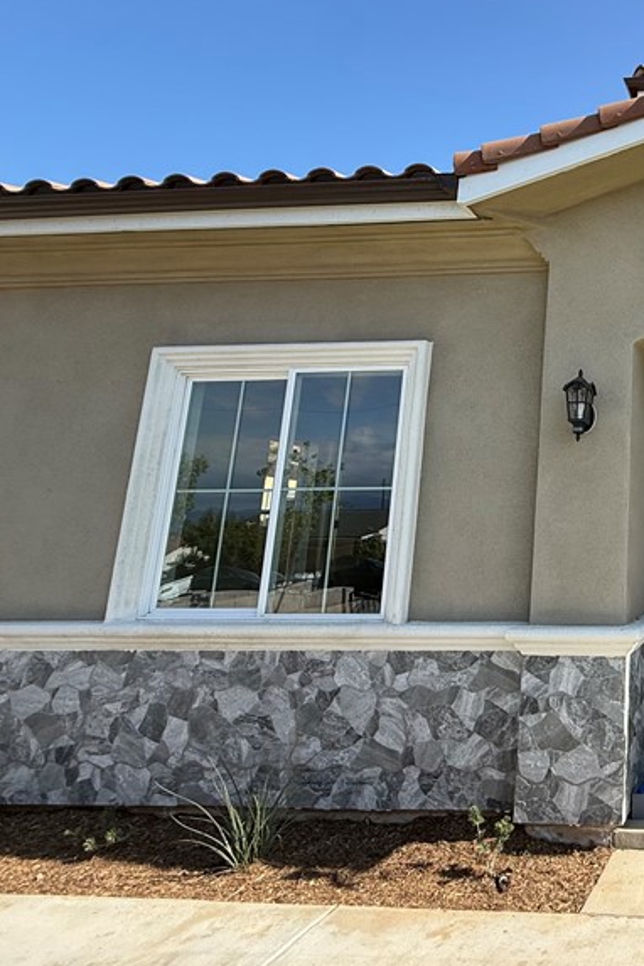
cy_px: 406
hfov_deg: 38.8
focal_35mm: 26
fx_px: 698
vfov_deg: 69.0
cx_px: 742
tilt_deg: +12.3
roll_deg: -0.6
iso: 50
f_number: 2.2
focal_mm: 2.22
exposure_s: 1/569
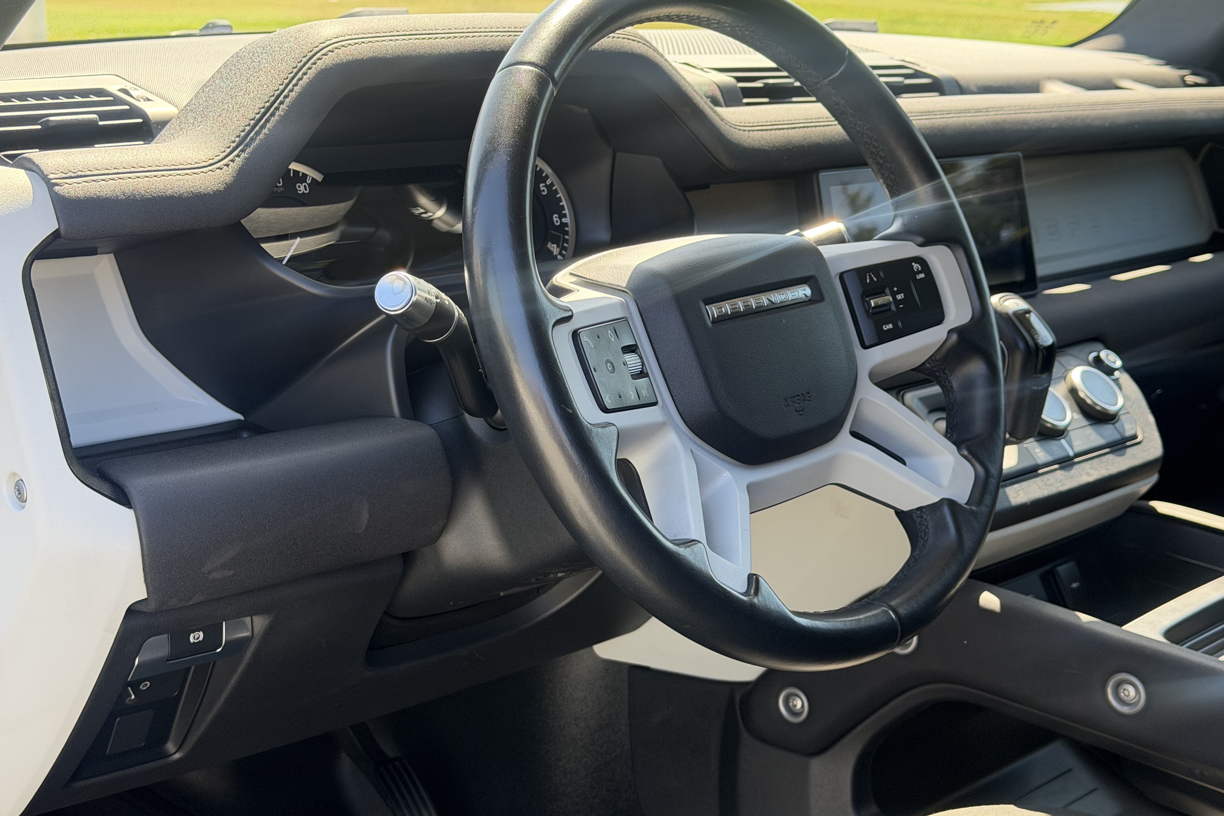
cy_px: 361
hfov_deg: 39.6
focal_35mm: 50
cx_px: 613
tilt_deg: -14.4
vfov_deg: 27.0
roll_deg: -0.9
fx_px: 1700
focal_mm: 6.76
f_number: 1.78
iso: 80
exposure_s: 1/300
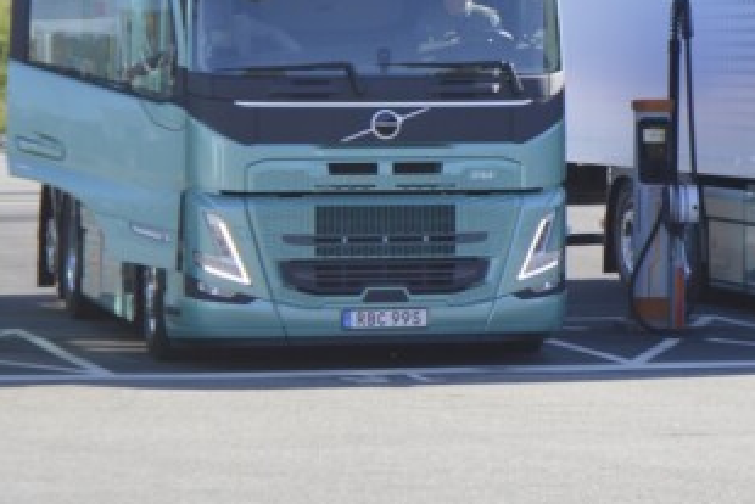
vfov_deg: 7.4
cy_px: -1
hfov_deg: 11.0
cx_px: 655
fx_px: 3905
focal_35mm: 186
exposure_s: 1/160
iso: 100
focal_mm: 55
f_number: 6.3
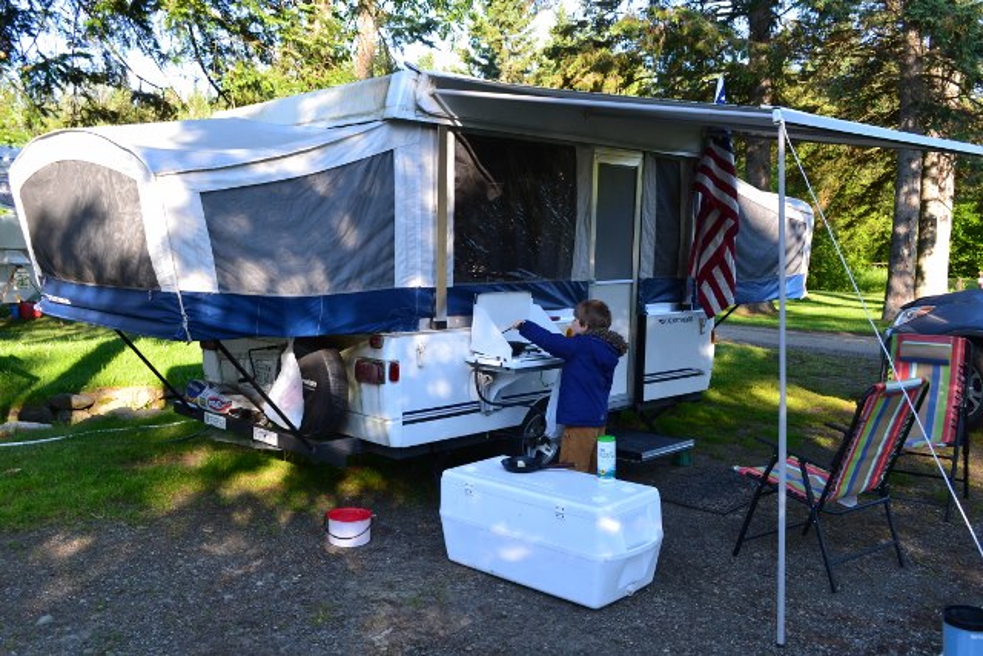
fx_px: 901
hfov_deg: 57.2
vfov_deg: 40.0
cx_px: 492
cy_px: 328
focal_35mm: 33
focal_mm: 22
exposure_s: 1/100
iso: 400
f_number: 9
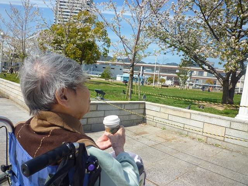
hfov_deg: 69.4
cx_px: 124
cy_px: 93
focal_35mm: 25
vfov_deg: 54.9
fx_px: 179
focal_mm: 4.4
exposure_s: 1/500
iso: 80
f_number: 4
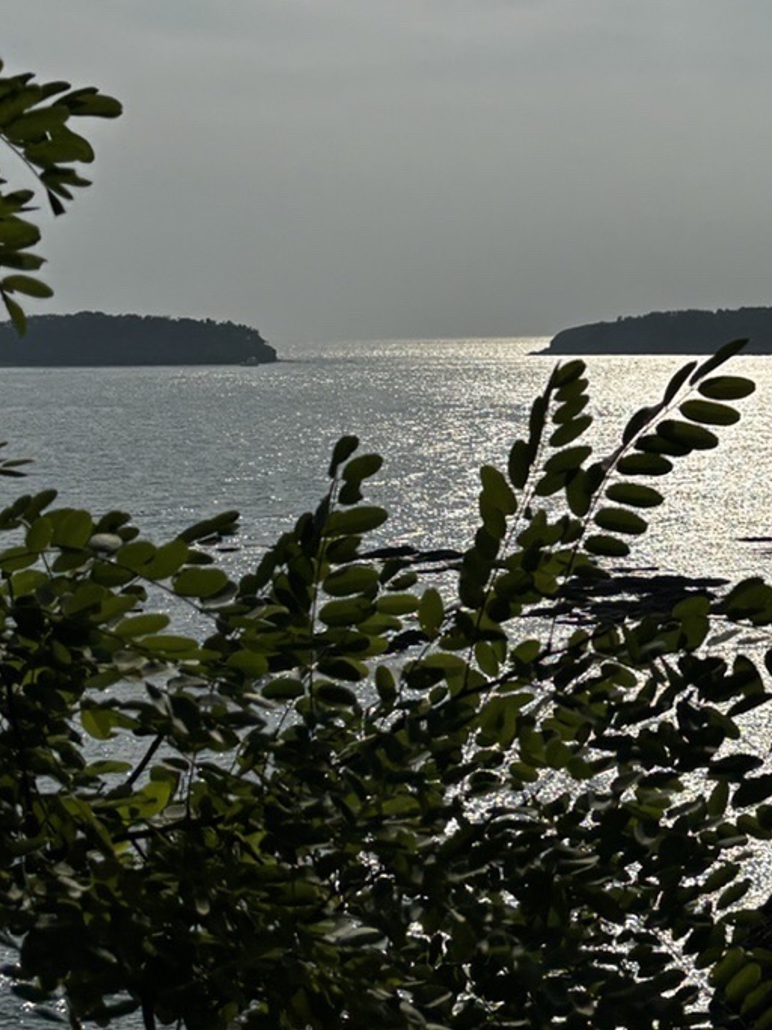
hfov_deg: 18.1
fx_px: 2320
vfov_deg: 24.8
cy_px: 284
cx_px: 867
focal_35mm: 78
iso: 32
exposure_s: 1/18868
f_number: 1.6
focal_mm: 5.96
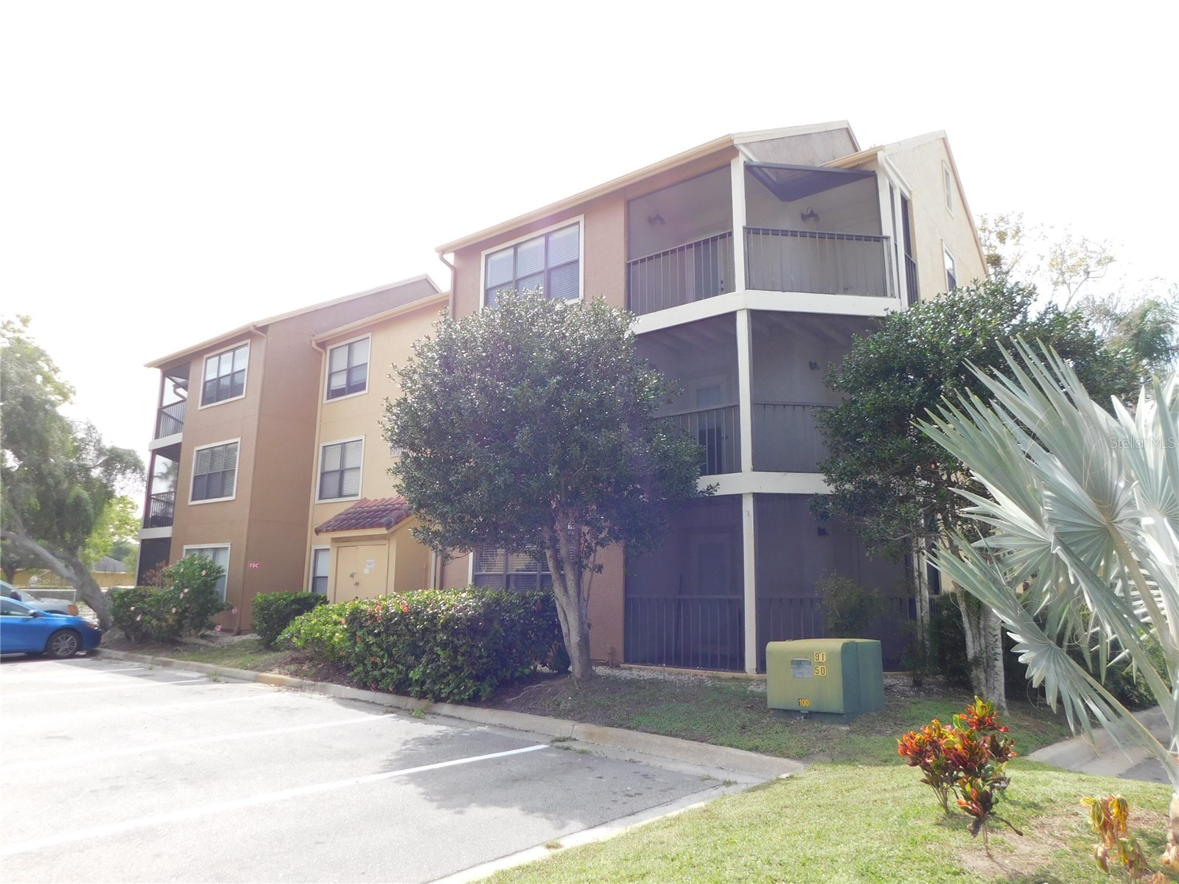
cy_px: 442
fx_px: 783
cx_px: 590
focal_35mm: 23
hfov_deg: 73.9
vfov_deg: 58.9
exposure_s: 1/640
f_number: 3
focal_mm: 4
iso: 125
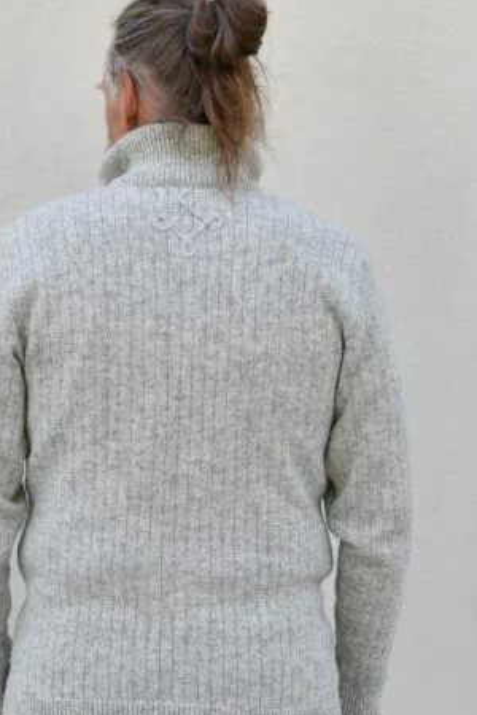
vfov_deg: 18.2
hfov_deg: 12.4
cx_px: 159
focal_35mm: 110
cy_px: 701
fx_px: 2186
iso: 100
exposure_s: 1/90
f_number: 5.6
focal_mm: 55
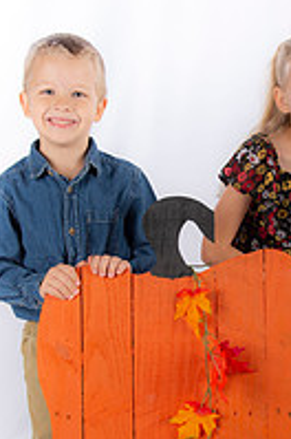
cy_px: 274
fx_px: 961
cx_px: 222
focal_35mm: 79
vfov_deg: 25.6
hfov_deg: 17.1
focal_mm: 35
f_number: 5.6
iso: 100
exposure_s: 1/200
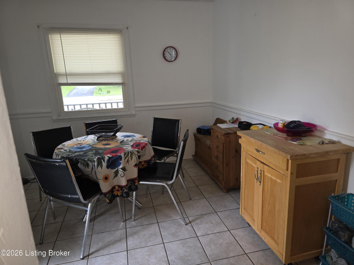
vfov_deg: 58.9
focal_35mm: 23
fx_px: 235
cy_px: 132
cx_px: 177
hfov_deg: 73.9
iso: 80
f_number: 1.7
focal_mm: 6.3
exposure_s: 1/60
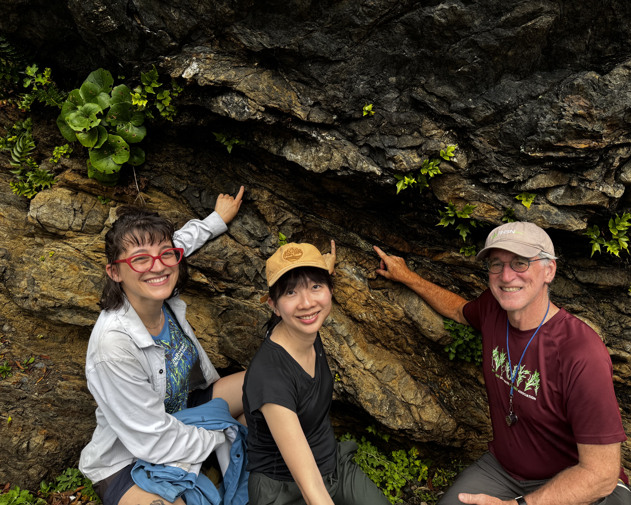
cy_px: 252
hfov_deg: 68.0
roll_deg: +8.5
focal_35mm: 25
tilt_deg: -13.3
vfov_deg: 56.8
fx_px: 467
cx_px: 335
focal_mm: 6.76
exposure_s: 1/1366
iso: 80
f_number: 1.78
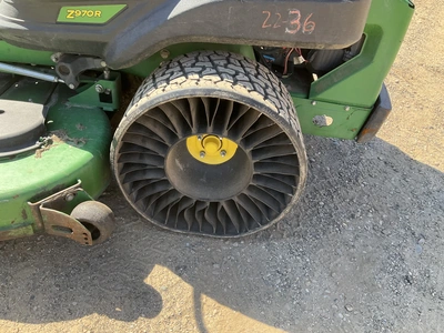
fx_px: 372
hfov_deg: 61.7
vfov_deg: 48.2
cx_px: 222
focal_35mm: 29
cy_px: 166
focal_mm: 3
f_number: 1.8
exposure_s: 1/266
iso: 25
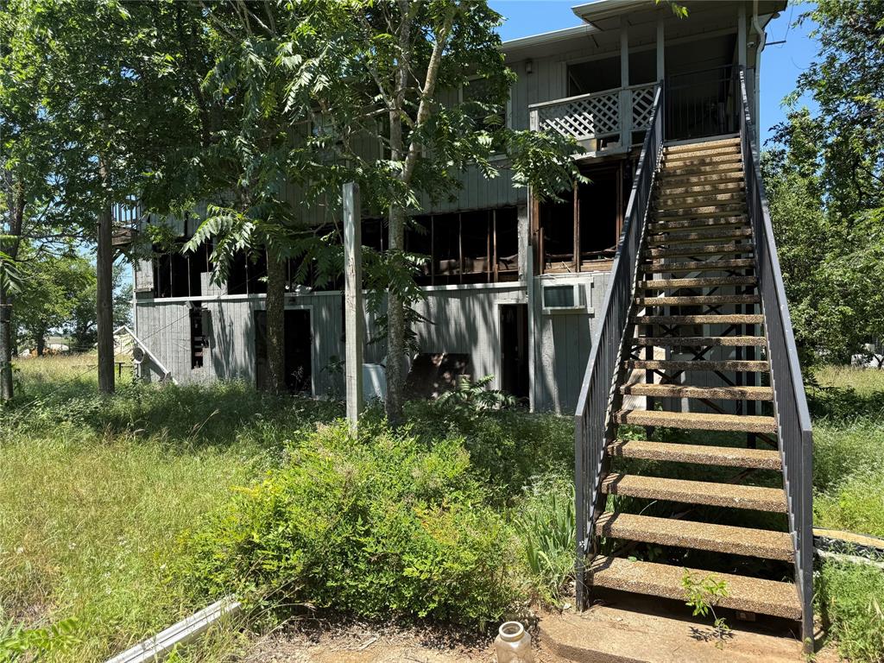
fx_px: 613
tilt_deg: -0.6
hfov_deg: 71.6
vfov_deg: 56.8
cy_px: 332
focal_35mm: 24
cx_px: 442
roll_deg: +0.1
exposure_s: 1/1361
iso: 80
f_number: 1.78
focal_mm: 6.76
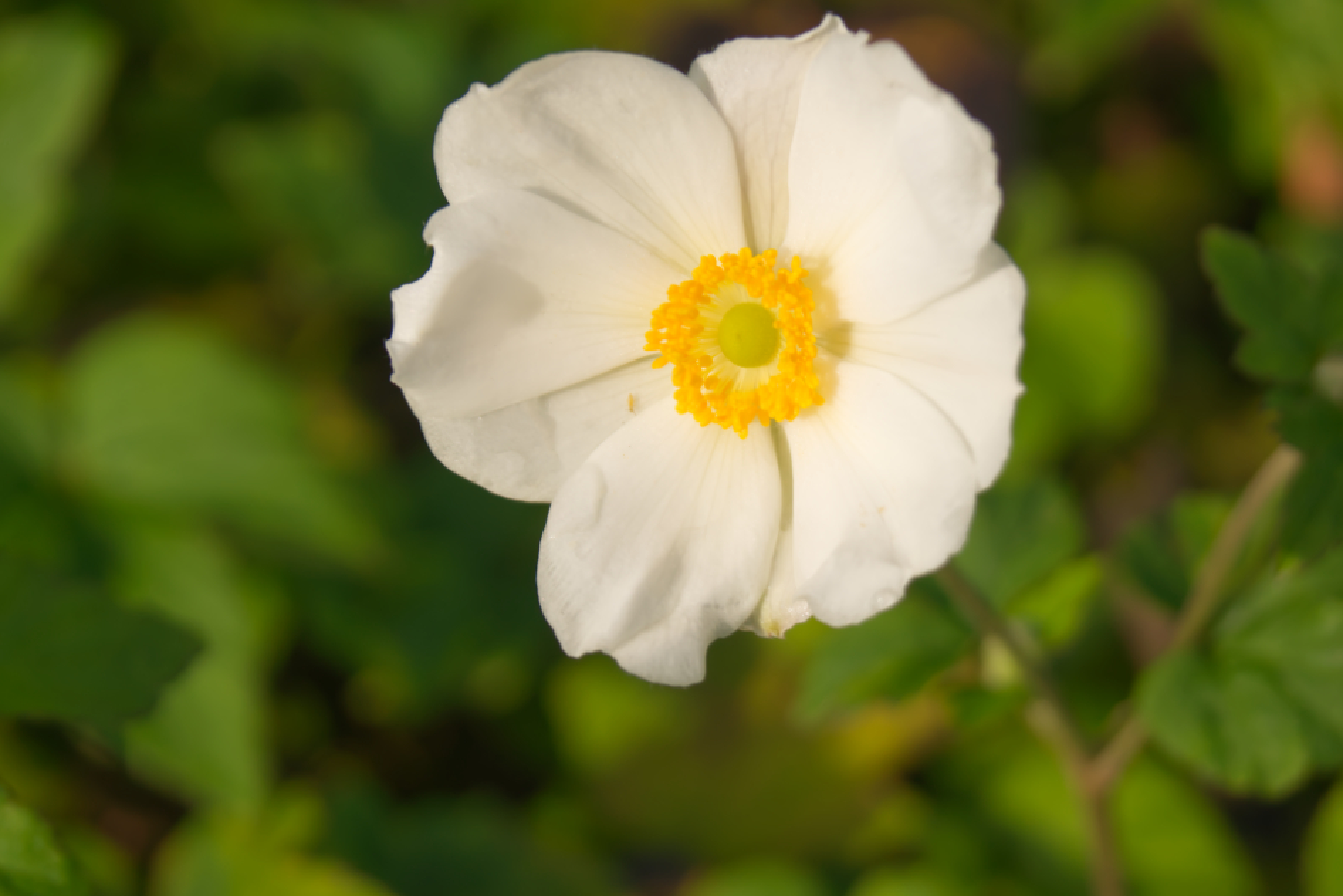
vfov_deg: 13.1
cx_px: 823
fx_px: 3904
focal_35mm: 105
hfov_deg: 19.5
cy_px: 486
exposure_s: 1/500
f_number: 5.6
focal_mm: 55
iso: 100
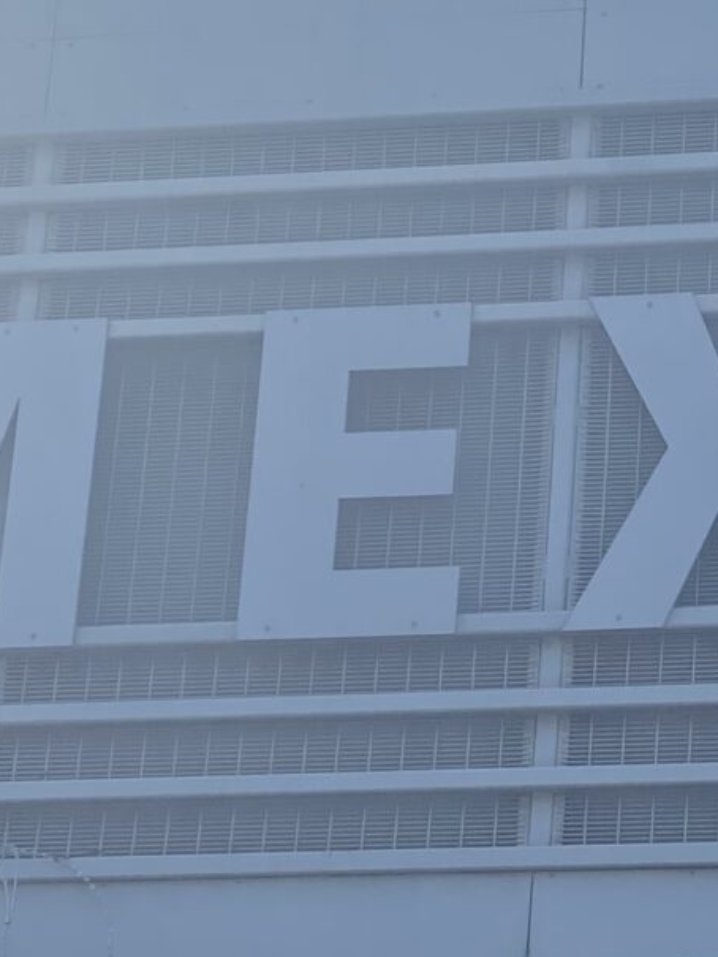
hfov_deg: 13.1
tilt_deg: +19.5
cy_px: 555
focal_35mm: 110
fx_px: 3041
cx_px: 905
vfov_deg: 17.9
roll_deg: -0.2
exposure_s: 1/3610
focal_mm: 4.25
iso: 32
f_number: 1.8
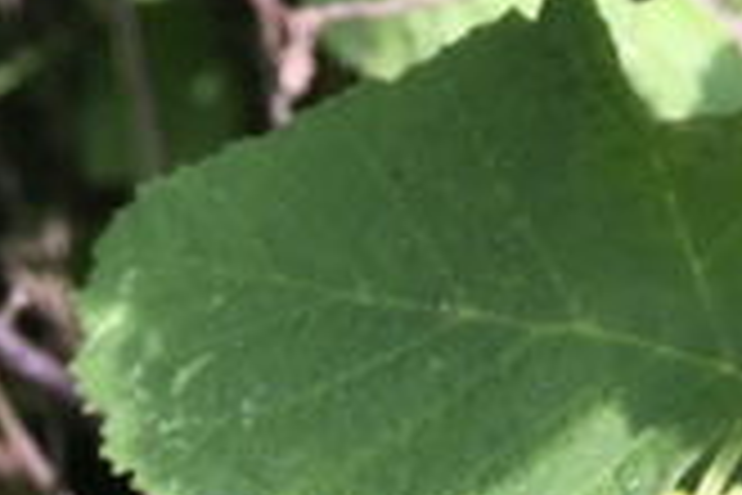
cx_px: 459
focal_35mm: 117
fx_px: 2411
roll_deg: +1.3
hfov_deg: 17.5
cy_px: 1066
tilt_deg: -20.3
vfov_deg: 10.5
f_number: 2.2
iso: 25
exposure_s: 1/163
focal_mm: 4.15
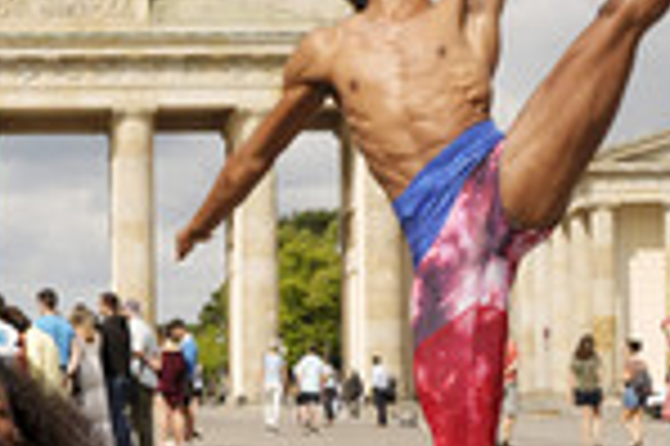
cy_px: 270
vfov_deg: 12.2
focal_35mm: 112
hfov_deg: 18.1
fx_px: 2082
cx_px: 128
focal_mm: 37
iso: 50
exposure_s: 1/250
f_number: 8
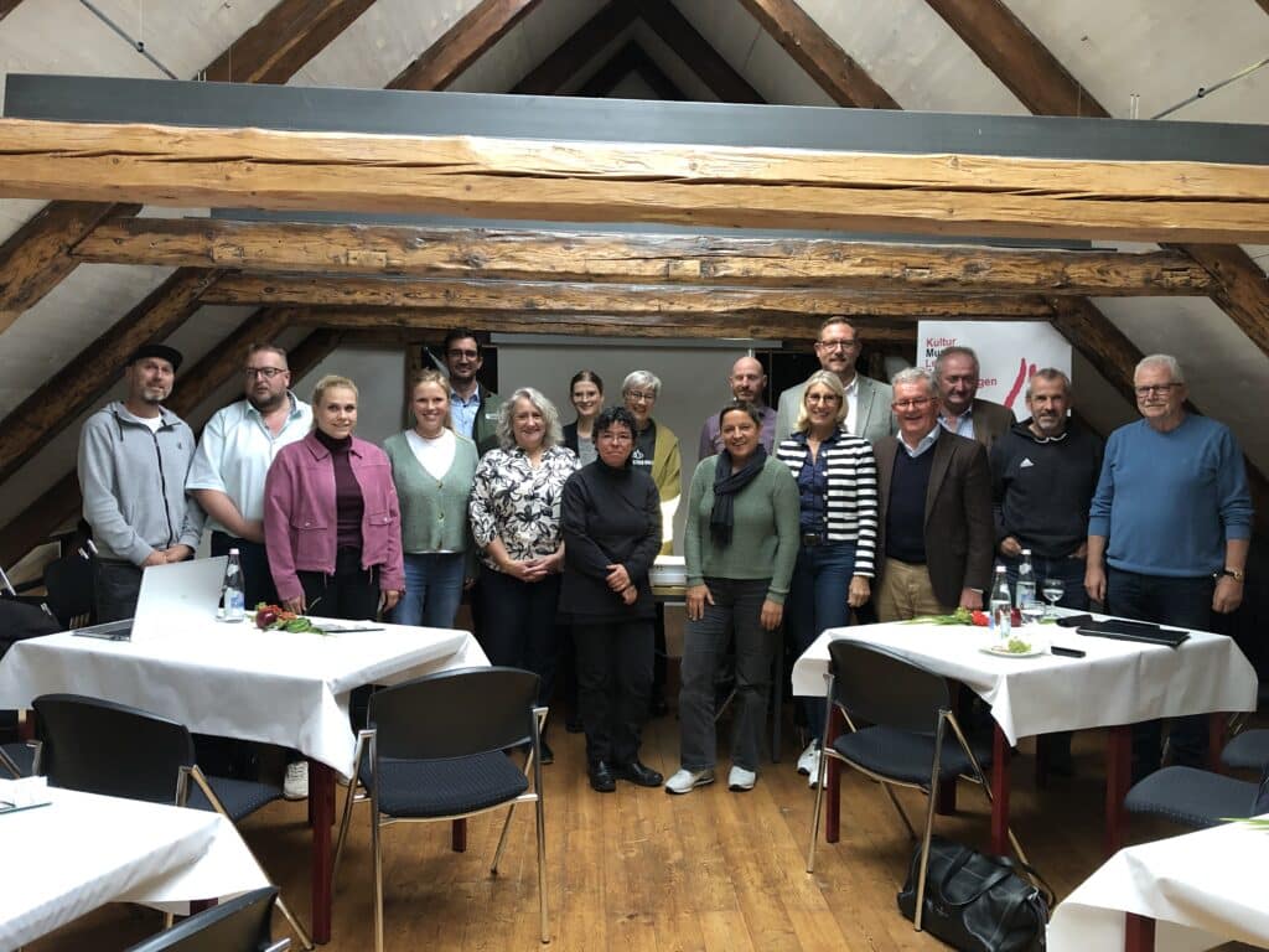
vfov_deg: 49.7
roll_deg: -0.2
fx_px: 1026
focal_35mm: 28
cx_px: 634
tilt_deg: -1.9
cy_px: 476
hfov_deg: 63.4
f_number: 1.8
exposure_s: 1/15
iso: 80
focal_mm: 4
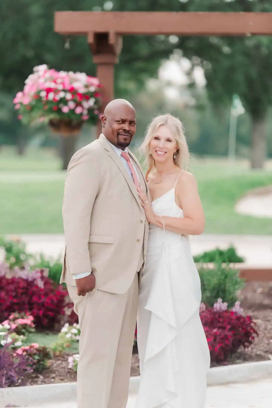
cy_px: 204
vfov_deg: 11.7
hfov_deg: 7.8
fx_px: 1983
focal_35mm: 175
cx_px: 136
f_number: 2.8
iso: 500
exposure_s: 1/1000
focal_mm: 175
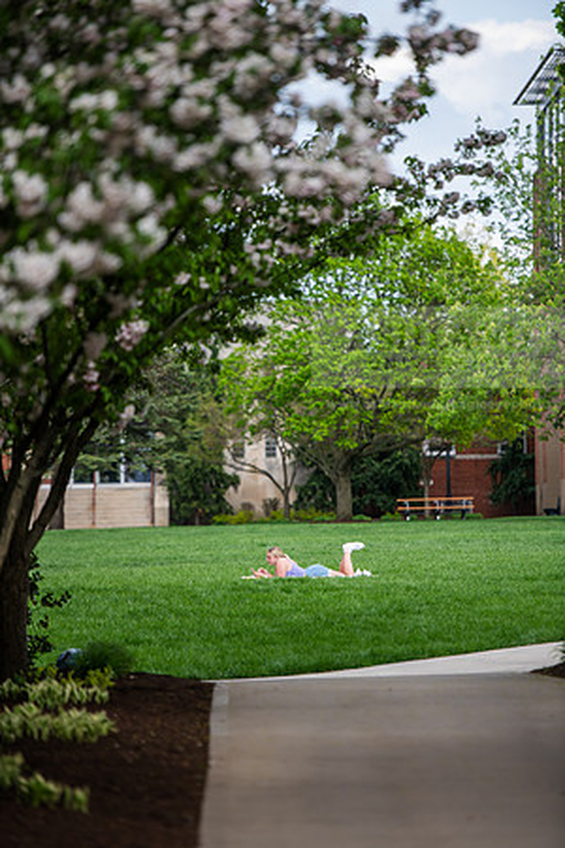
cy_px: 424
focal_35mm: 180
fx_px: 4237
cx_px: 282
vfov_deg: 11.4
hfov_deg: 7.6
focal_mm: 180
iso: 100
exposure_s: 1/400
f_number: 3.2
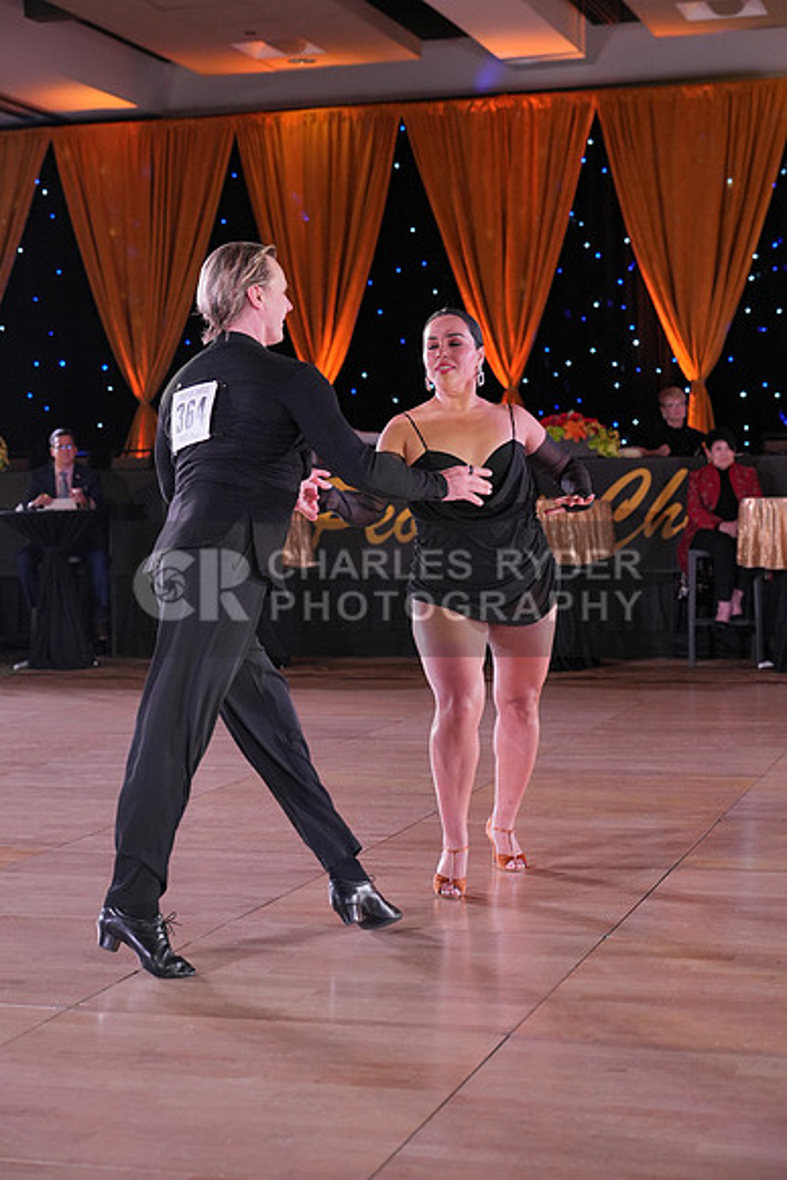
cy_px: 590
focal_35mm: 64
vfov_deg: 31.4
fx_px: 2097
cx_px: 394
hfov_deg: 21.3
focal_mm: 64
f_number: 4
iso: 2000
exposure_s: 1/400
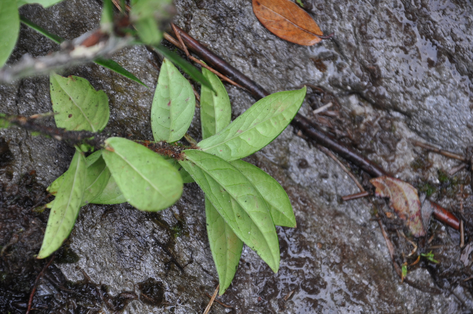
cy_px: 157
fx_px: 2067
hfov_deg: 13.1
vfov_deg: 8.7
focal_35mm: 158
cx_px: 236
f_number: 5.6
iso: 400
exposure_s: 1/80
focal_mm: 105
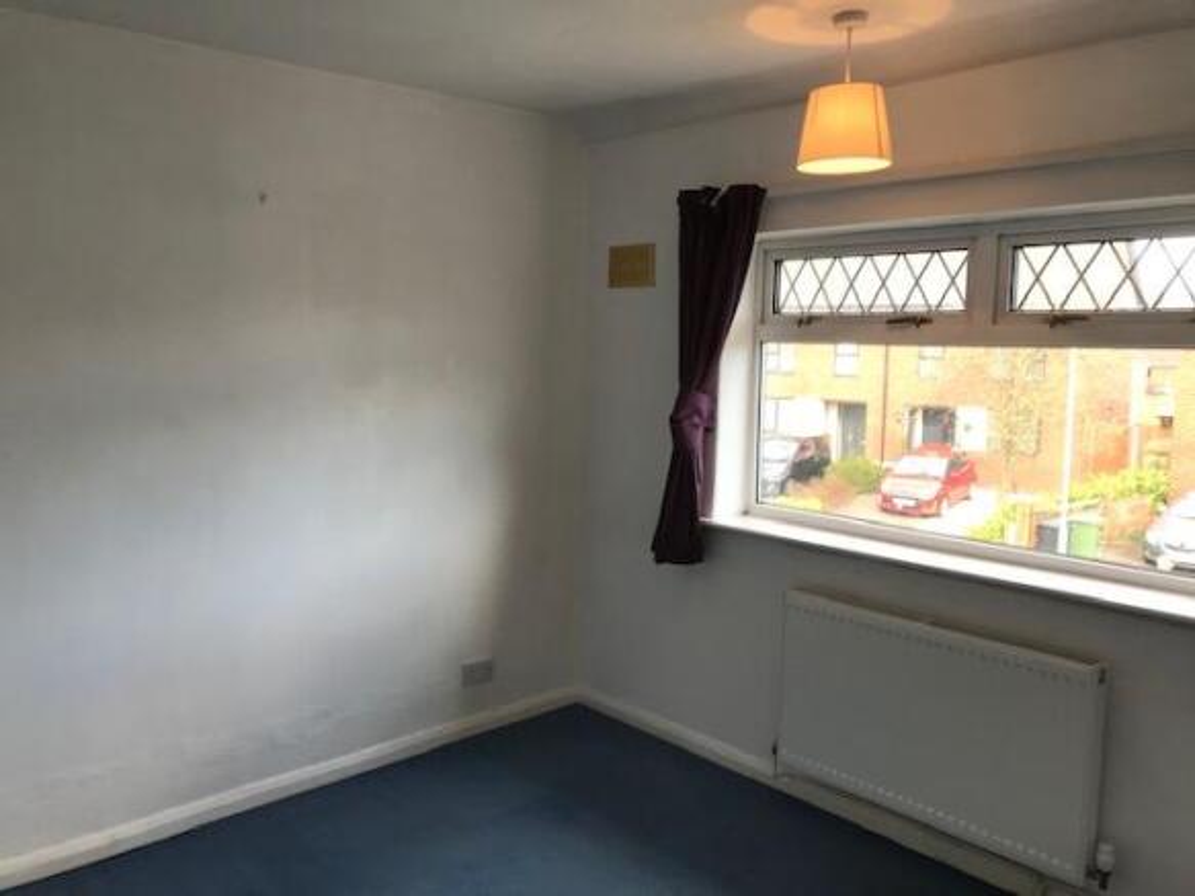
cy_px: 448
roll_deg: -0.3
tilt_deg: -7.5
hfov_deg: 63.5
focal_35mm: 28
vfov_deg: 49.7
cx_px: 598
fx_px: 966
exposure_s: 1/100
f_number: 1.8
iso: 25
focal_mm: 3.99
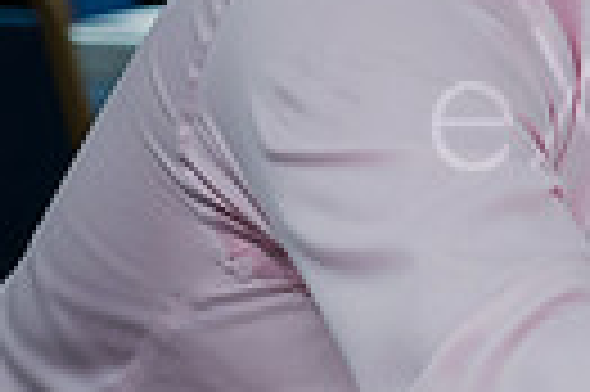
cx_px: 1487
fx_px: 5009
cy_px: 175
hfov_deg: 6.4
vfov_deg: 4.5
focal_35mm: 306
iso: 640
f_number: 2.8
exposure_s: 1/60
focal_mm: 57
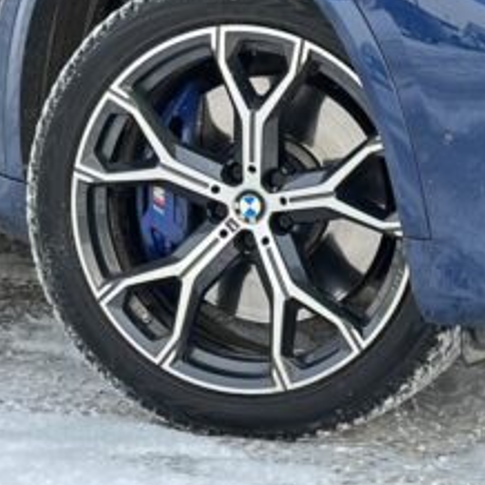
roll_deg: +0.4
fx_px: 3154
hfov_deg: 8.8
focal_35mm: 199
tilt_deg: -2.4
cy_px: -158
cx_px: 242
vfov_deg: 8.7
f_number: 1.78
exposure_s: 1/704
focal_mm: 6.86
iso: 80
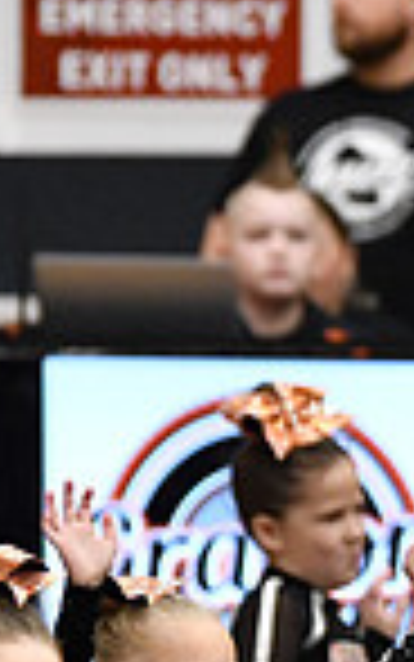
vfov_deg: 2.3
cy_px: 691
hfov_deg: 1.4
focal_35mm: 905
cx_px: 1197
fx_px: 16322
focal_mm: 150
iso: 5000
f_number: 2.8
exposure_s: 1/800
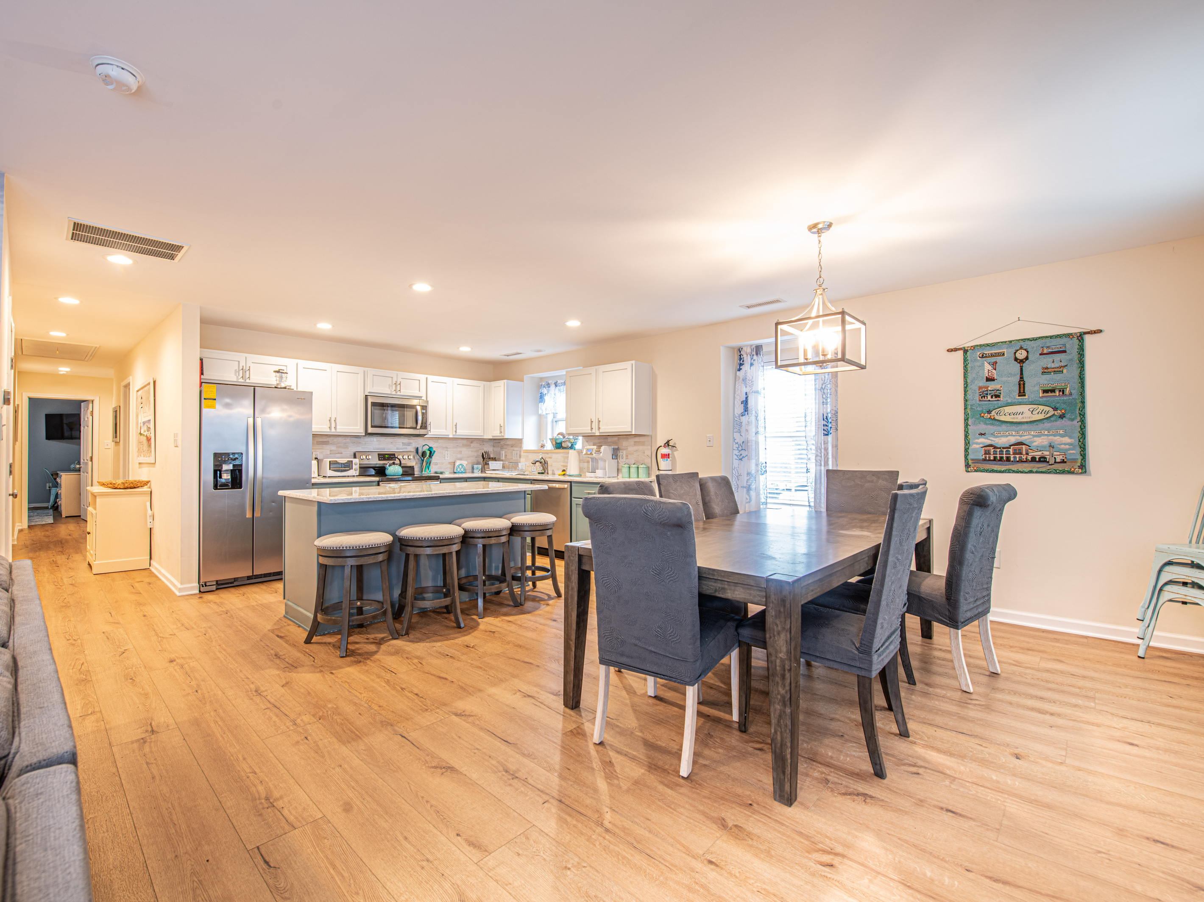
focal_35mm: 15
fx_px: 527
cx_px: 555
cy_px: 451
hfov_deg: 97.4
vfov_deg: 81.2
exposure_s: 3
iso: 64
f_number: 9
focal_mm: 14
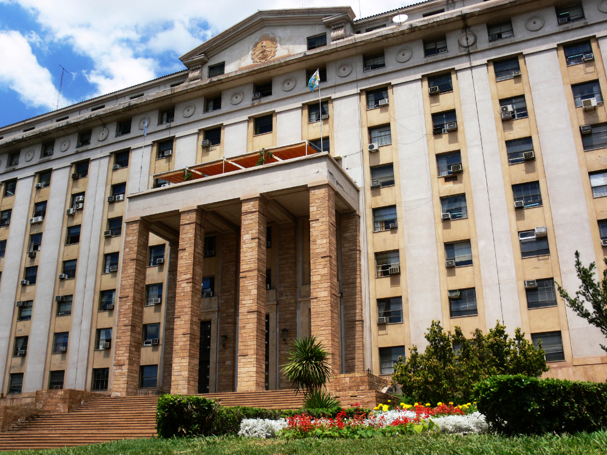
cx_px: 304
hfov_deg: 52.6
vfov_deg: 40.7
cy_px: 228
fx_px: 614
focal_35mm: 35
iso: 80
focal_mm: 7.4
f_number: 5.6
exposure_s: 1/200
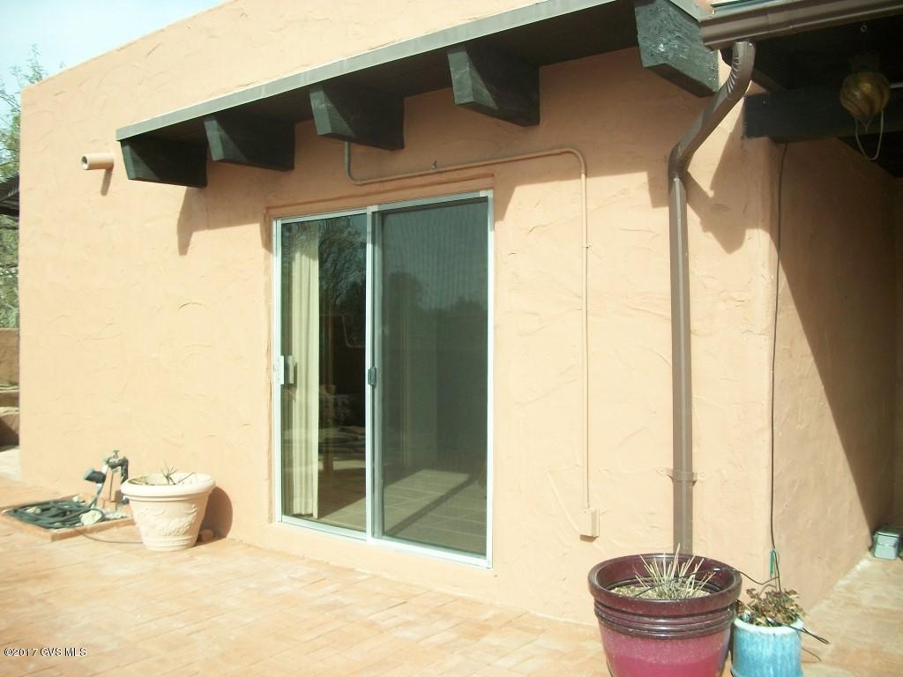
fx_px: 835
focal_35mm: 32
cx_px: 452
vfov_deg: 44.2
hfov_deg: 56.8
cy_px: 338
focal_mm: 5.7
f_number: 2.9
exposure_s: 1/800
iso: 80
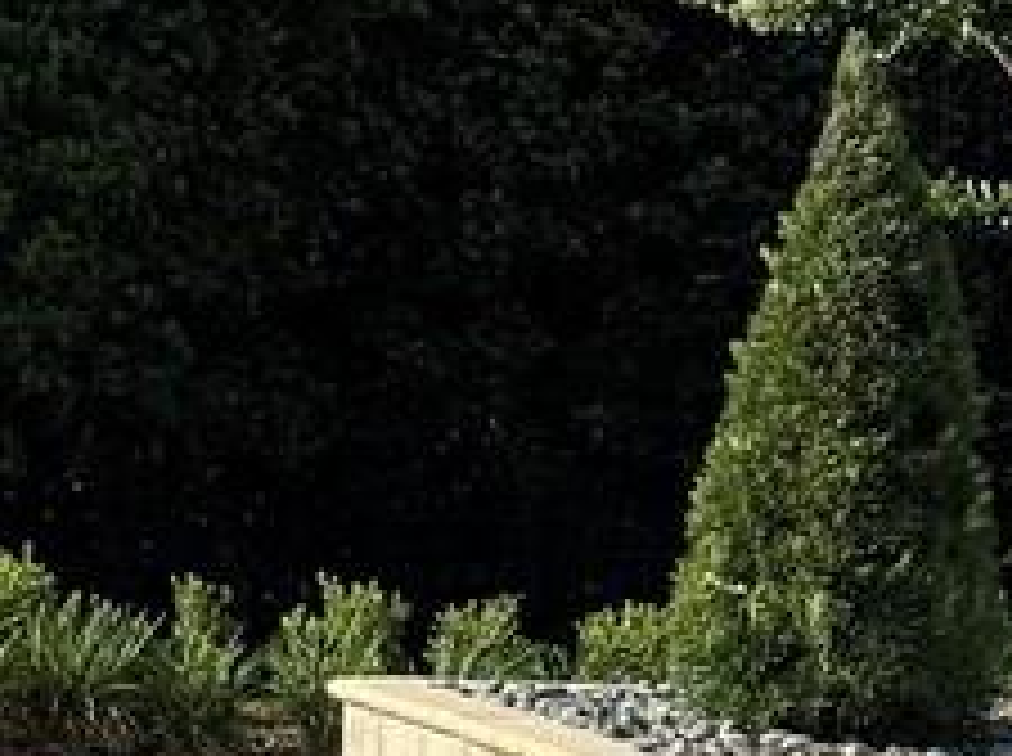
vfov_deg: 8.6
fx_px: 4991
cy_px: 598
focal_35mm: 171
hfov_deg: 10.7
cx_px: -945
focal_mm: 6.76
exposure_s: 1/3279
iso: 80
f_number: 1.78
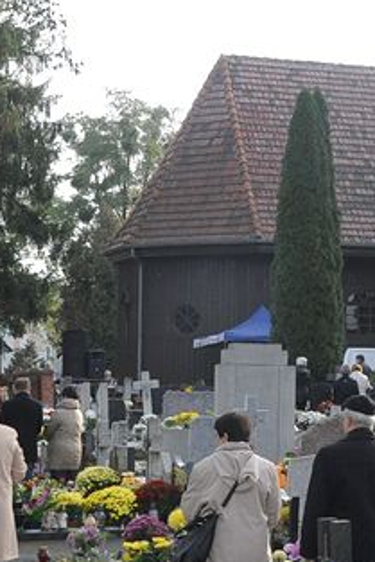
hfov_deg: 12.0
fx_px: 1779
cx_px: 237
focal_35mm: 114
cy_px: 292
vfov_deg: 17.9
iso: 800
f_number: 10
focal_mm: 28
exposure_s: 1/400
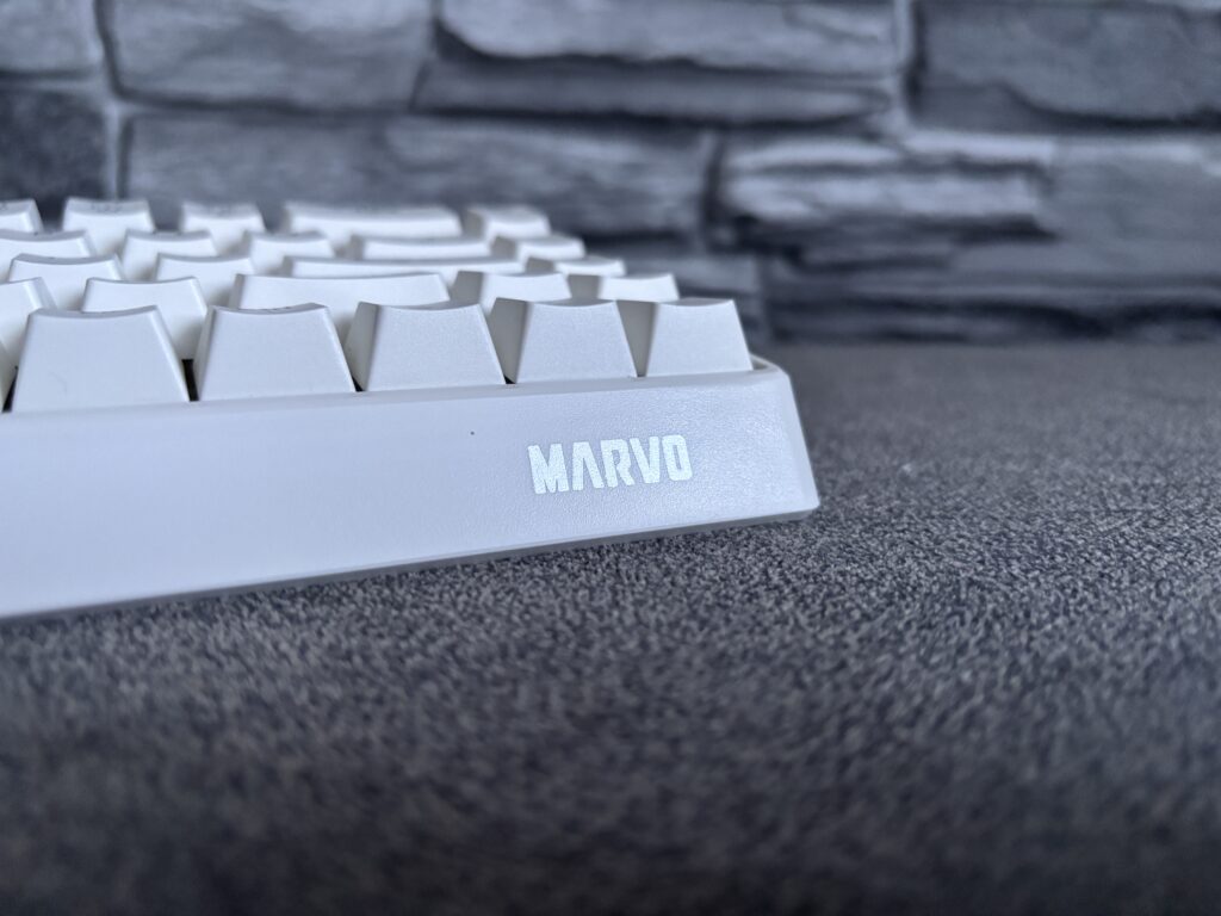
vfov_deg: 53.1
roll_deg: -1.0
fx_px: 917
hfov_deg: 67.3
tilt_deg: -13.4
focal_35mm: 26
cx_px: 610
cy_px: 458
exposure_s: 1/42
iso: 500
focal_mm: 5.96
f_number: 1.6
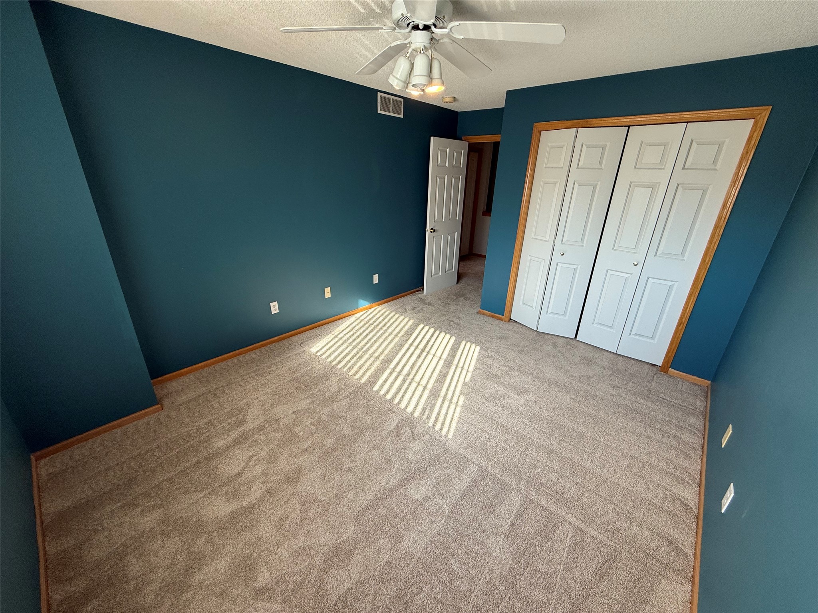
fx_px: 331
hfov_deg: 102.1
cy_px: 306
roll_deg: -1.9
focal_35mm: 14
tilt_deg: -22.2
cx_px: 409
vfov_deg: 85.7
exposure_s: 1/121
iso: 64
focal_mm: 2.22
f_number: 2.2
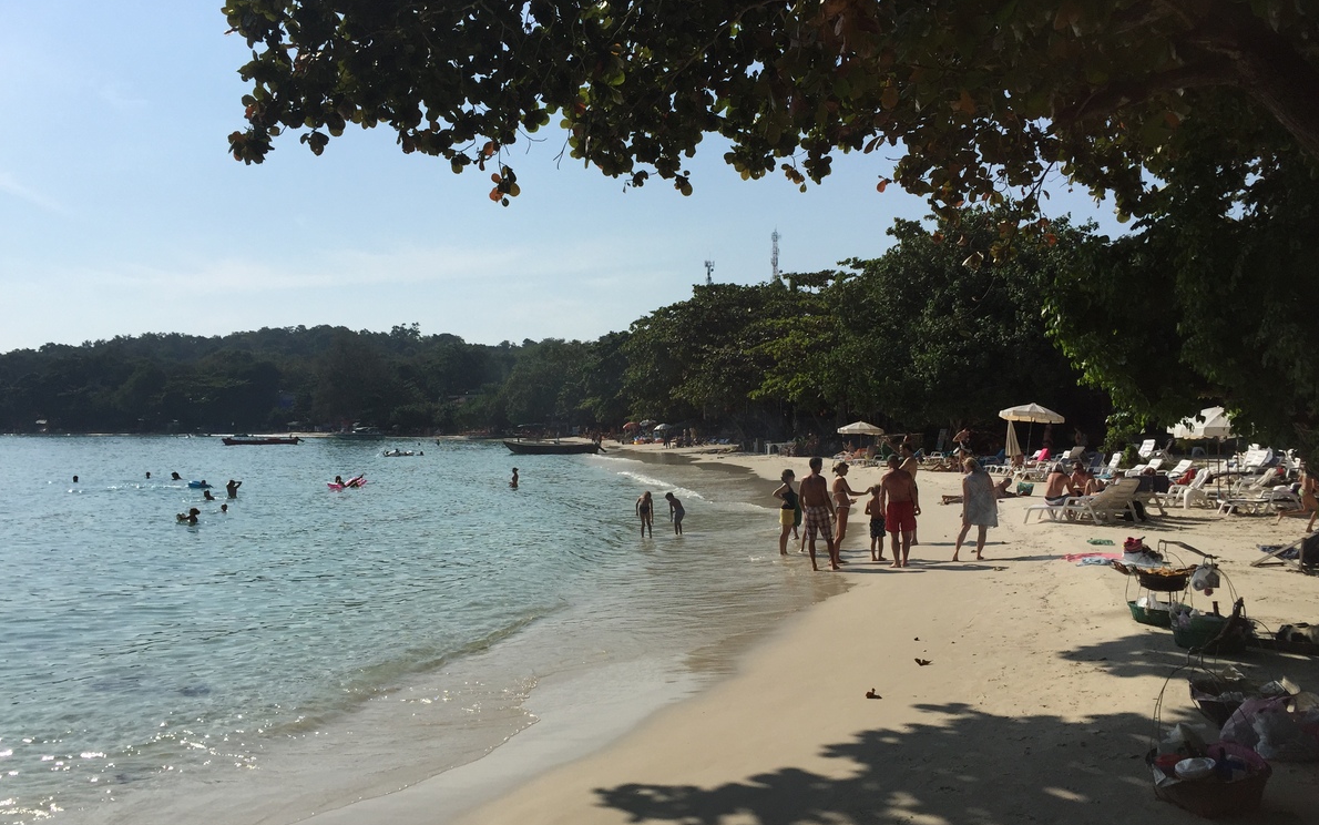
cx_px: 656
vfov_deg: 40.6
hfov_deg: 61.2
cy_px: 418
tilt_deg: +0.5
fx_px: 1114
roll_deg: -0.4
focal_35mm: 31
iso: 32
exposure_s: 1/7937
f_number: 2.2
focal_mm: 4.15
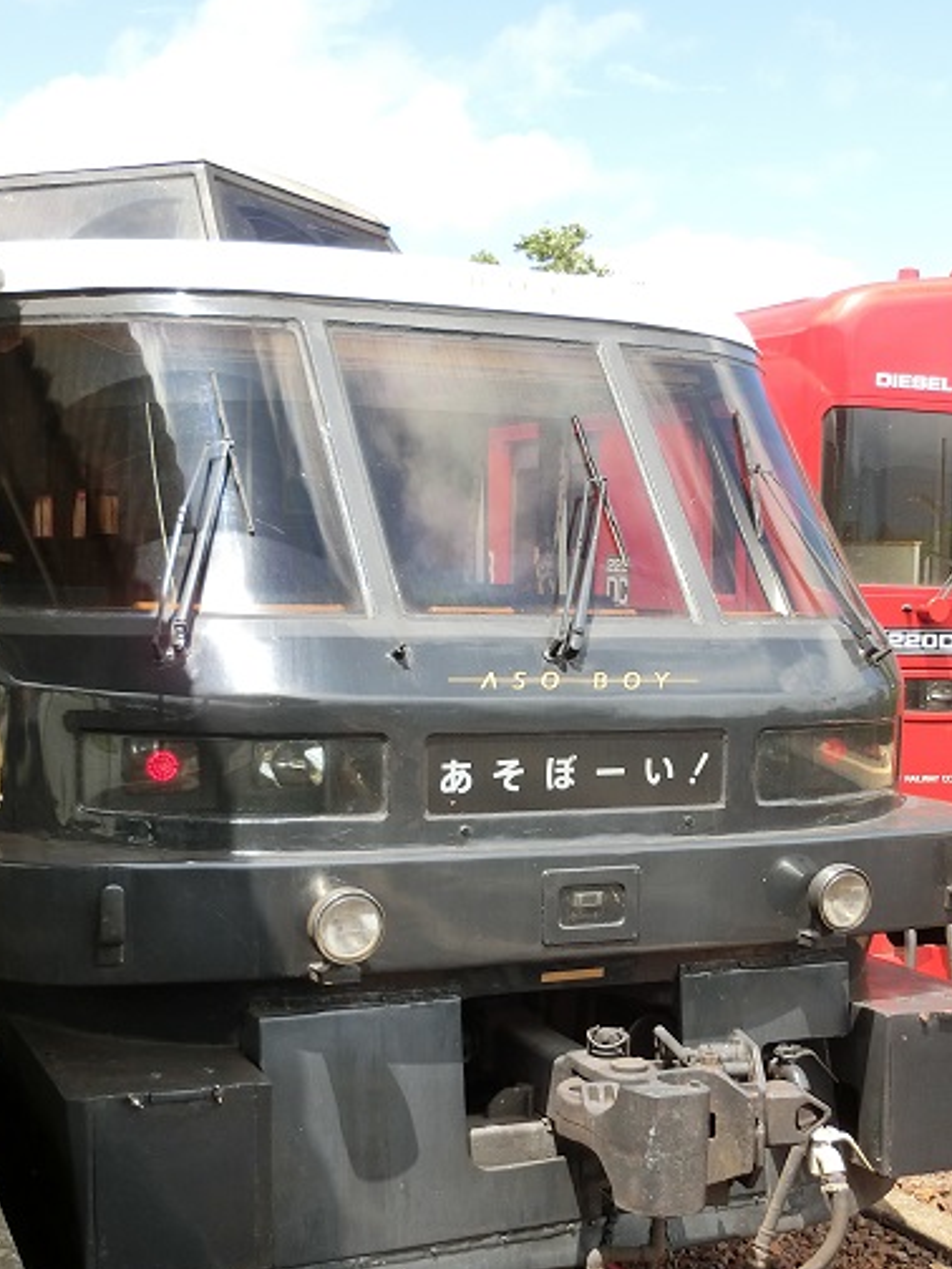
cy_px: 730
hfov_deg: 26.8
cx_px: 650
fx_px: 1980
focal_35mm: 54
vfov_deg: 35.5
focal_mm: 6
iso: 80
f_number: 3.9
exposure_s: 1/320
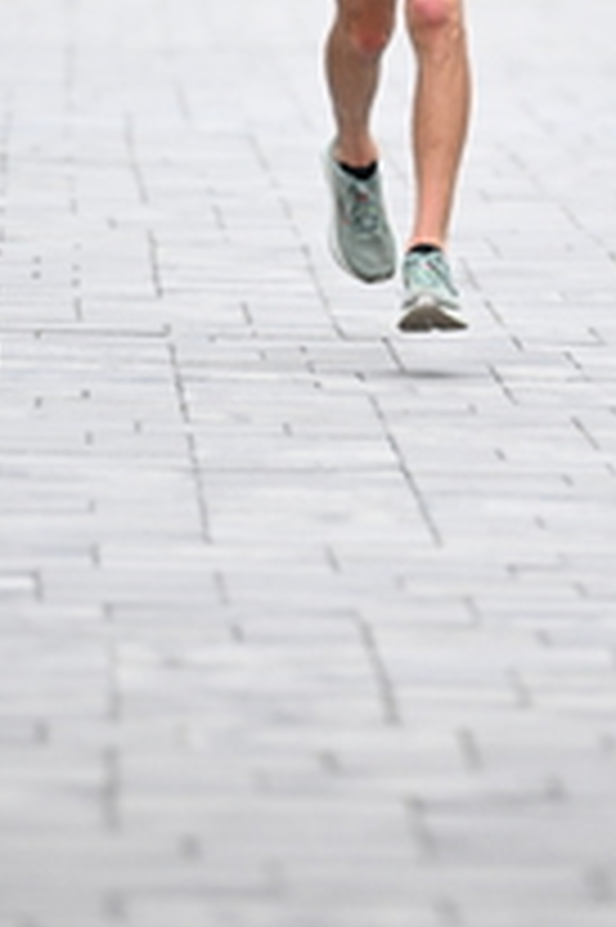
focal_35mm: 535
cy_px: -76
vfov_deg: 3.9
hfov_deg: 2.6
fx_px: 13754
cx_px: 429
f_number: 2.8
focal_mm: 200
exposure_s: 1/1000
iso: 1600
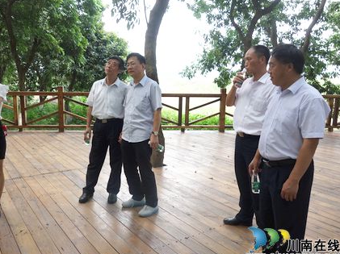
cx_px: 149
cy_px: 129
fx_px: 314
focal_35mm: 32
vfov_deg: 44.1
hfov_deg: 56.7
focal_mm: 10.4
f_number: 4
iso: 125
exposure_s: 1/100
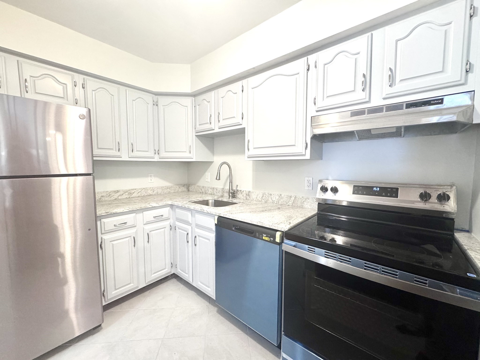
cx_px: 240
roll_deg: +0.3
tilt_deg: -5.5
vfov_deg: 85.7
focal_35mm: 14
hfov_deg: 102.1
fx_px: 194
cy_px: 180
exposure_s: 1/60
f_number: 2.2
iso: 320
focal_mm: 2.22
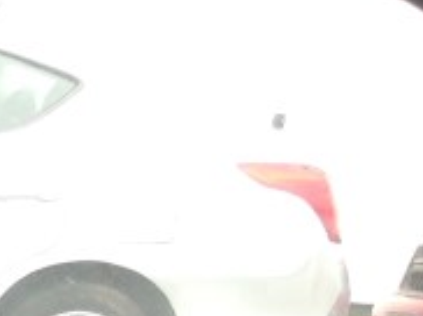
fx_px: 2270
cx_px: -569
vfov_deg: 7.3
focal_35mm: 186
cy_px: 823
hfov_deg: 9.5
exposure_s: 1/192
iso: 50
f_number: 2.4
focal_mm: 4.12
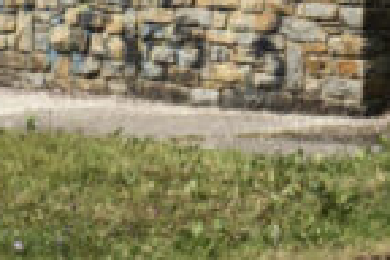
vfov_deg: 3.7
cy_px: -562
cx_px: 523
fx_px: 3856
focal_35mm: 356
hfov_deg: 5.7
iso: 100
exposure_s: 1/500
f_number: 5
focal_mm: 50
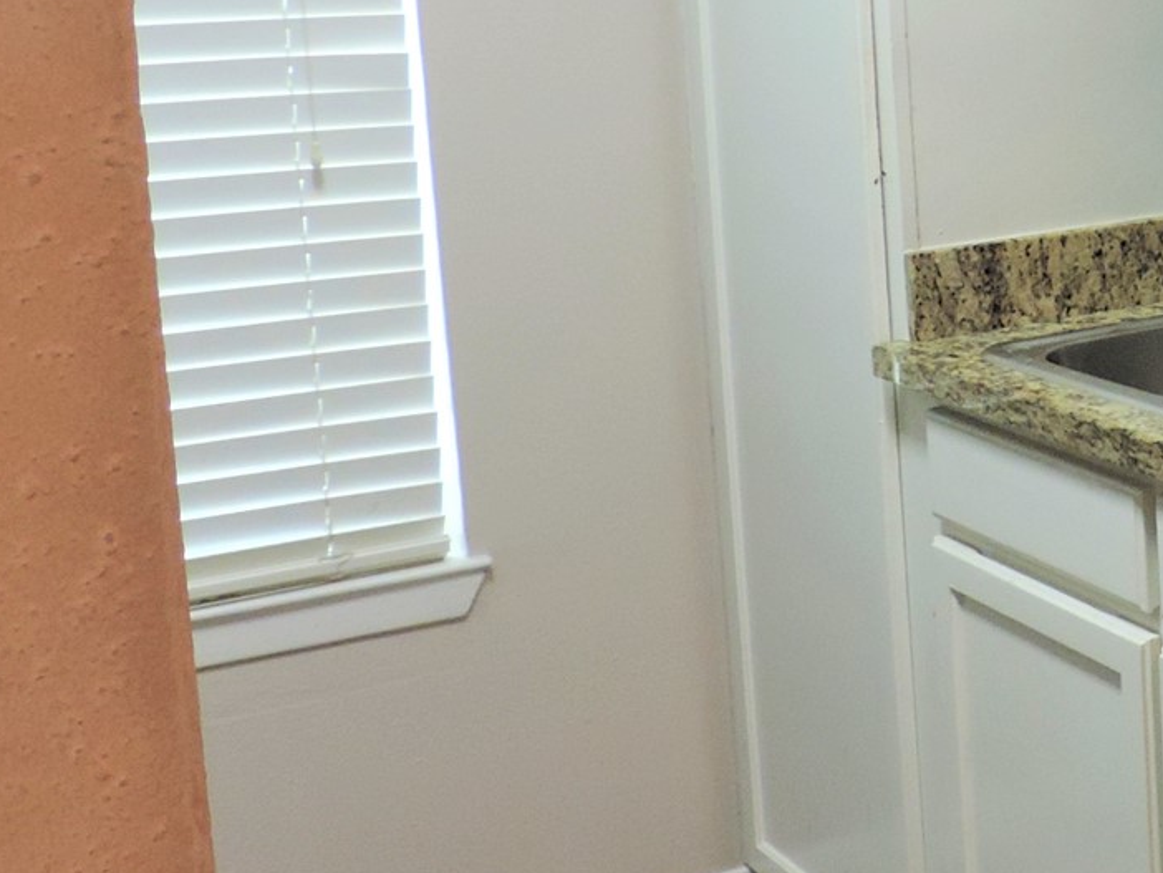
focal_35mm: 70
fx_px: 2353
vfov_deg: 20.7
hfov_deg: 25.6
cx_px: 1305
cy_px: 144
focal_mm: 4.3
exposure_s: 1/30
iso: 220
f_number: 3
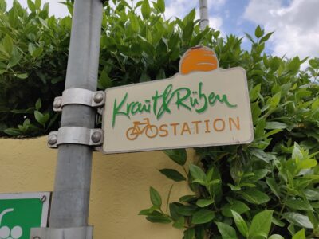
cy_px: 120
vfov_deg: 54.9
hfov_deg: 69.4
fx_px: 230
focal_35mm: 25
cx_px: 160
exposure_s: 1/1600
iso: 100
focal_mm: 4.25
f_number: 1.7
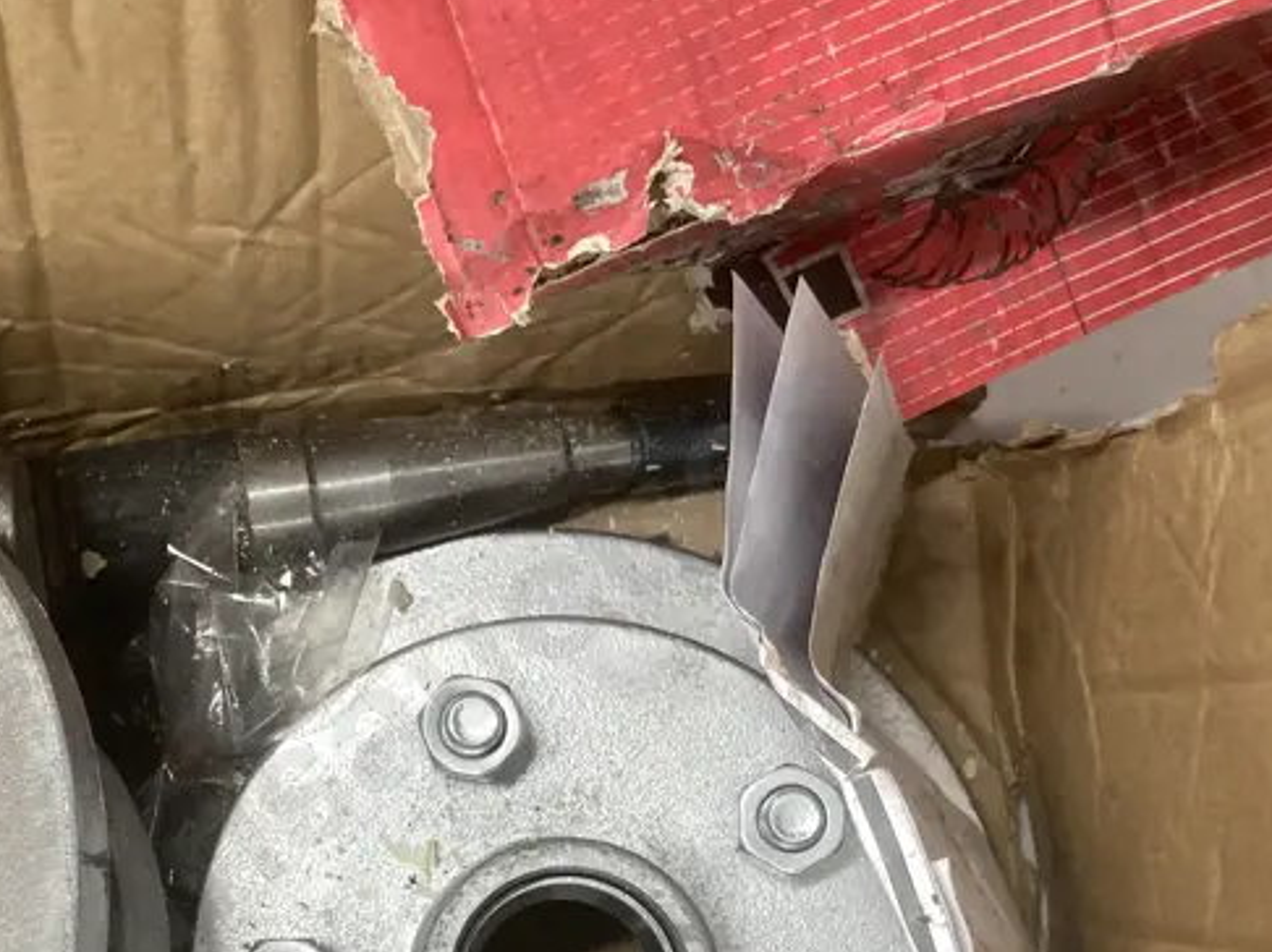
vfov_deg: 24.2
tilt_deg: -86.2
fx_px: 2167
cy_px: 816
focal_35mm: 59
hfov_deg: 31.9
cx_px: 275
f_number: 1.8
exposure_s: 1/50
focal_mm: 3.99
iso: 125
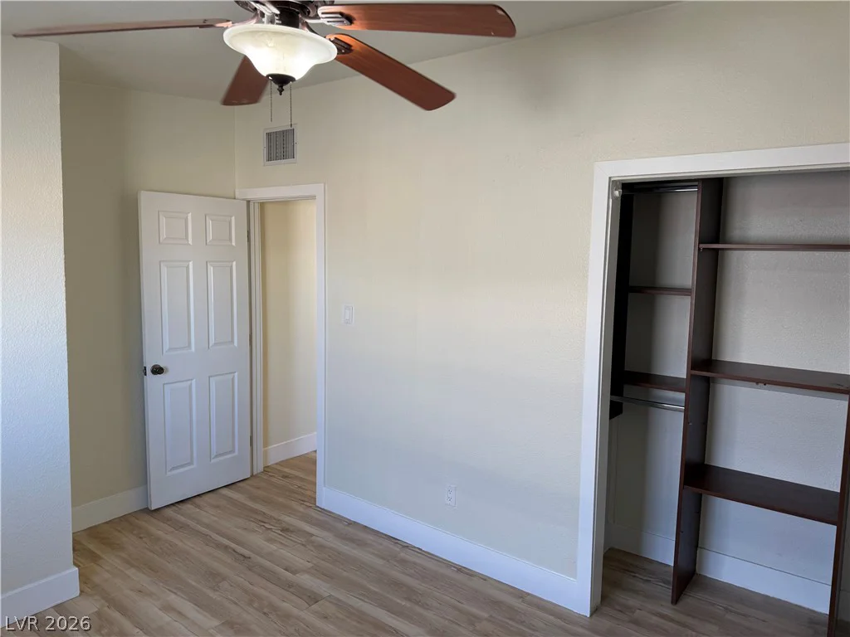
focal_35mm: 24
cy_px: 318
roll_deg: -1.0
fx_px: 589
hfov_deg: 71.6
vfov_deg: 56.8
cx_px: 425
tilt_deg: -5.0
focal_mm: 6.76
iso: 100
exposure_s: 1/120
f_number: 1.78
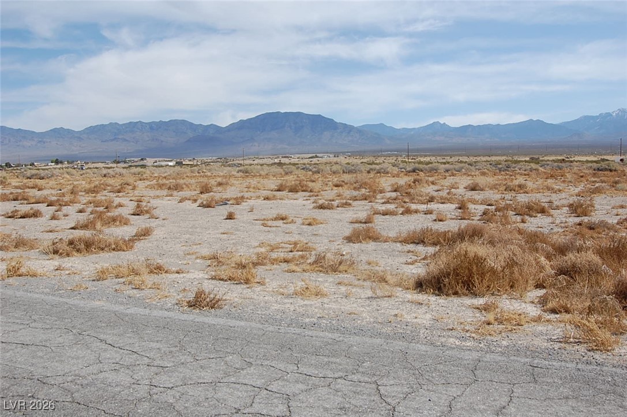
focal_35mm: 30
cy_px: 208
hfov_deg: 62.0
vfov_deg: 43.5
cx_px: 314
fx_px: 522
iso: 200
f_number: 10
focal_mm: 20
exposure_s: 1/400
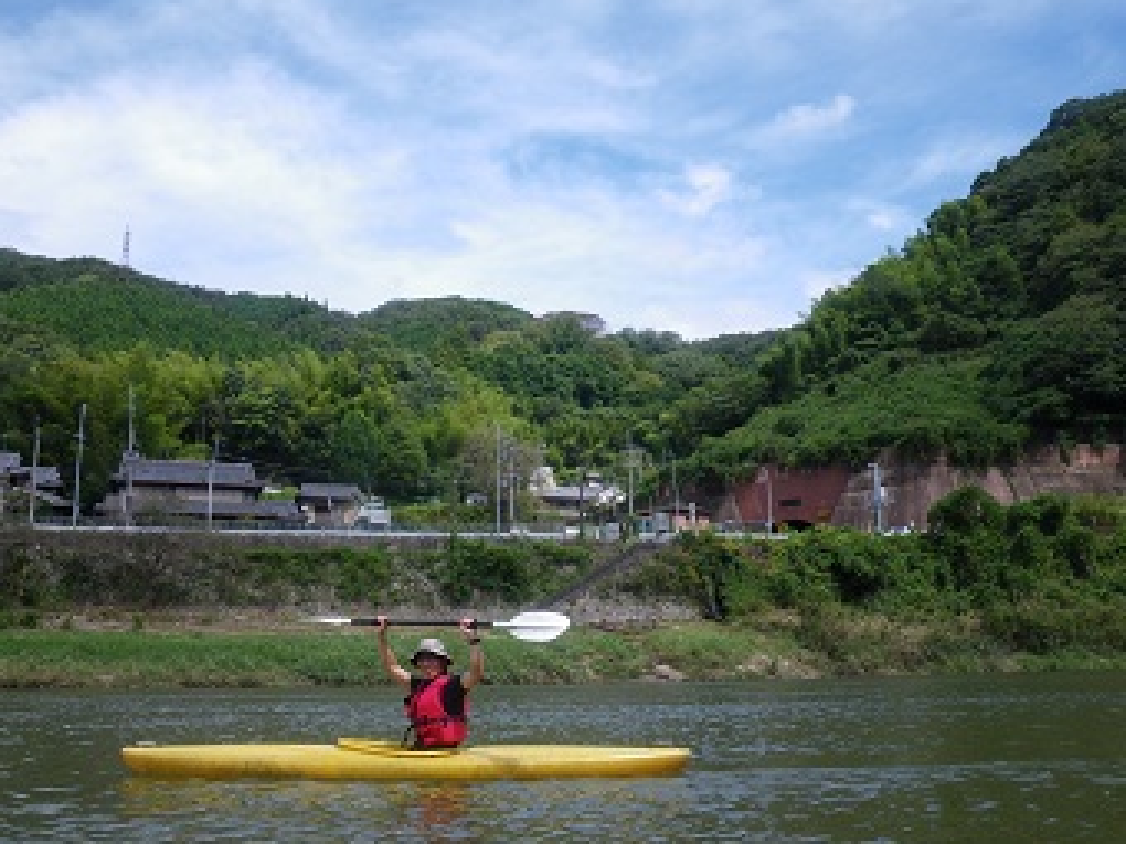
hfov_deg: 52.6
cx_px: 553
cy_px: 424
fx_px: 1138
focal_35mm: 35
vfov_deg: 40.7
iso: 50
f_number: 4.6
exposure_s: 1/200
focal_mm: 6.1
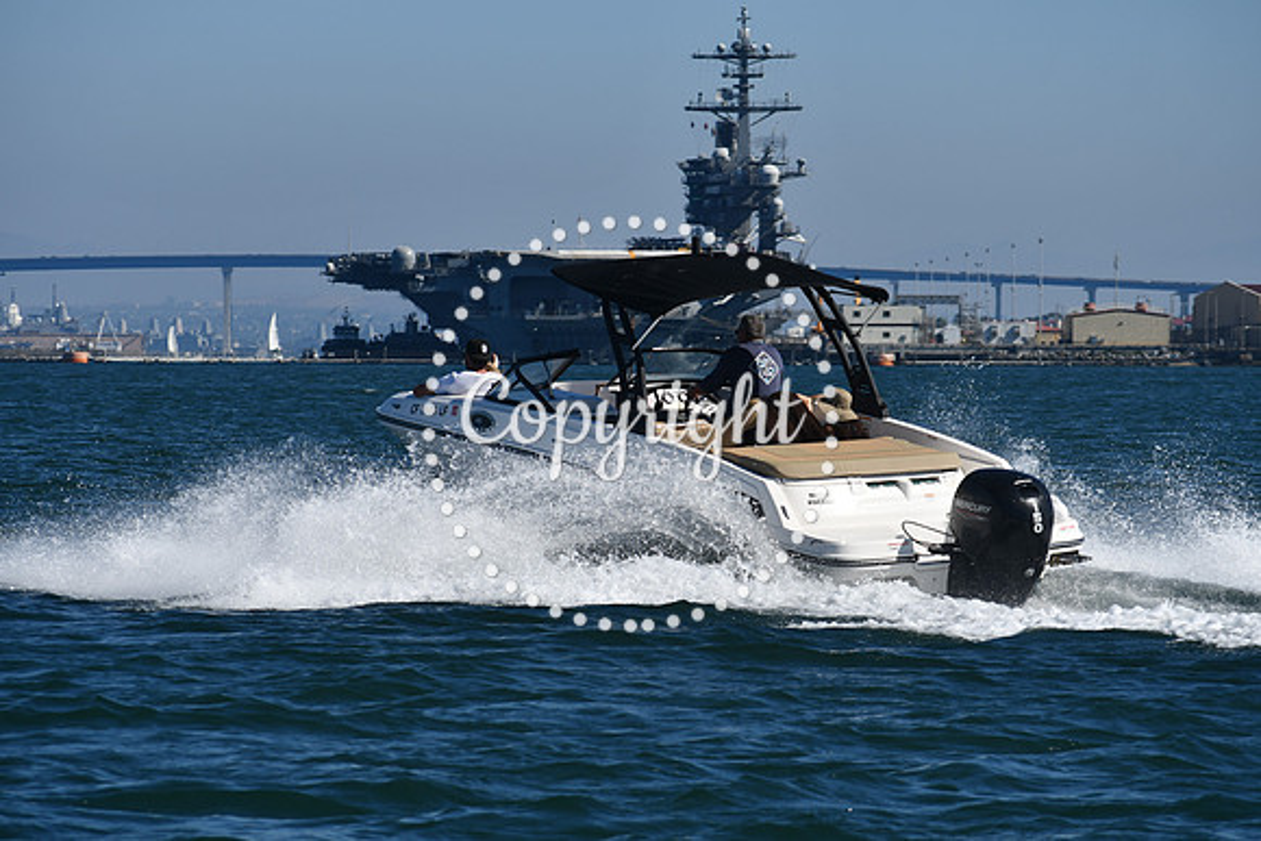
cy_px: 420
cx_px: 630
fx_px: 7602
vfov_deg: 6.3
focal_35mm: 217
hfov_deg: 9.5
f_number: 9
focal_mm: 145
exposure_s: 1/640
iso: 100
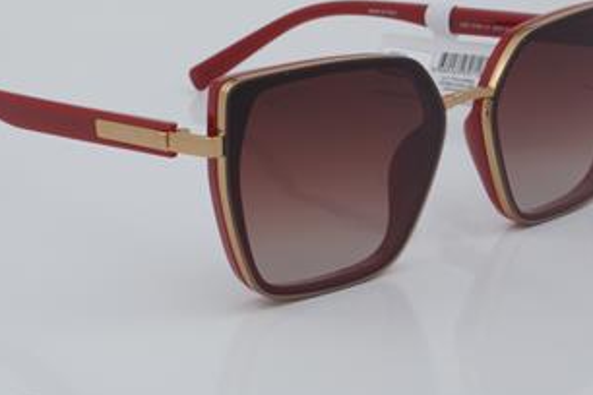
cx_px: 273
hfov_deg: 19.0
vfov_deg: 12.7
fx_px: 1773
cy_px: 149
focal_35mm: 108
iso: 100
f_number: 32
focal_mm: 55
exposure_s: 1/4
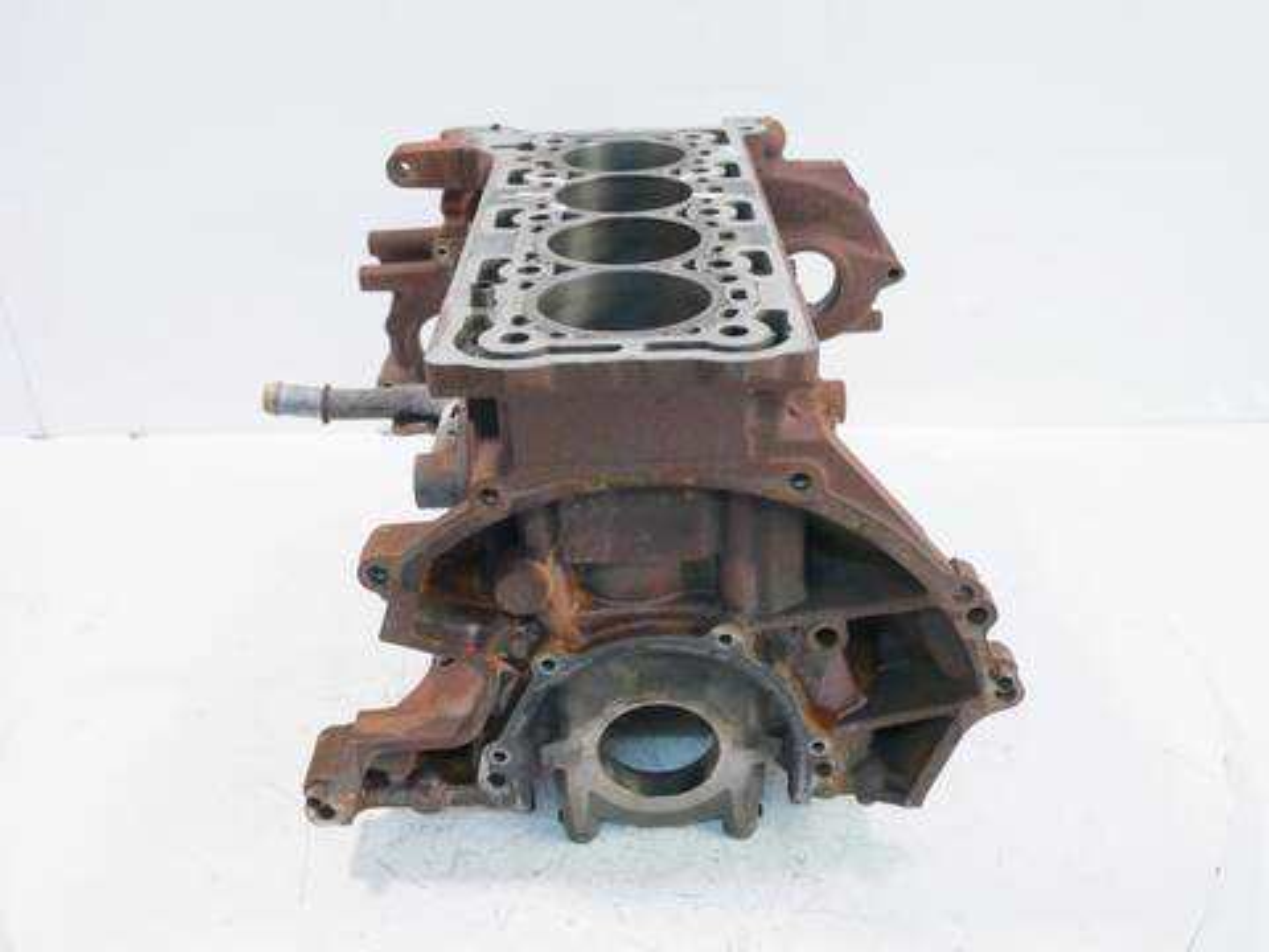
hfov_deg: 56.8
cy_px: 476
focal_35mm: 32
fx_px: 1173
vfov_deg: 44.2
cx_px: 634
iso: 500
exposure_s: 1/60
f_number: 4
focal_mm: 16
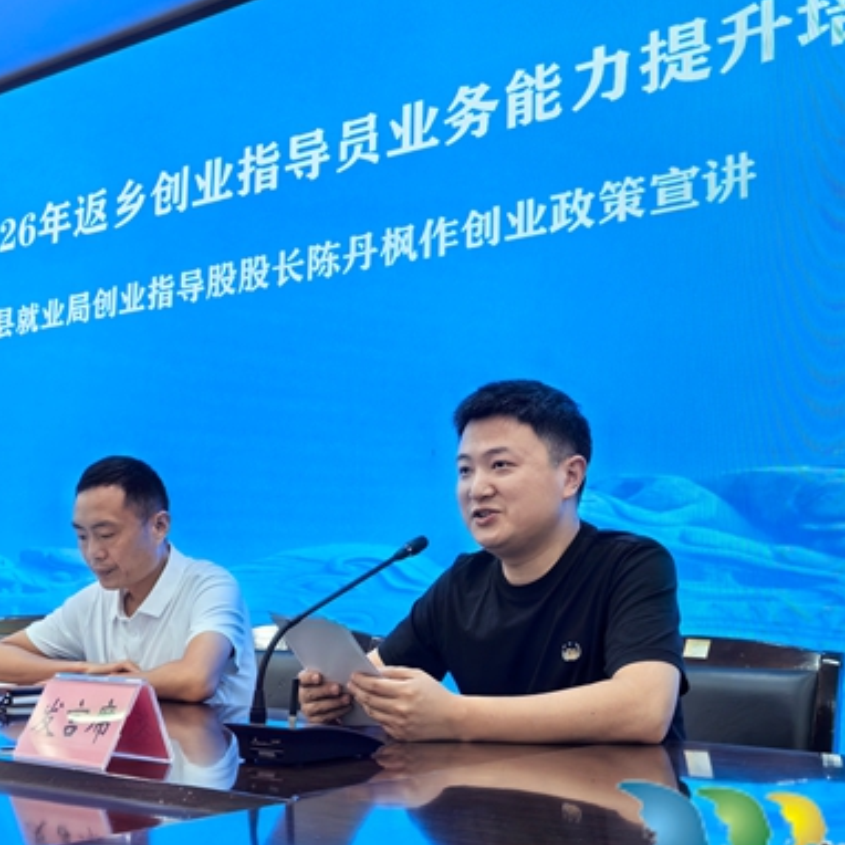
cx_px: 422
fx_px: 1105
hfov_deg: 41.9
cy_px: 473
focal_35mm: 40
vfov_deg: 41.8
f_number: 1.9
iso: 64
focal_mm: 5.52
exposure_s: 1/100
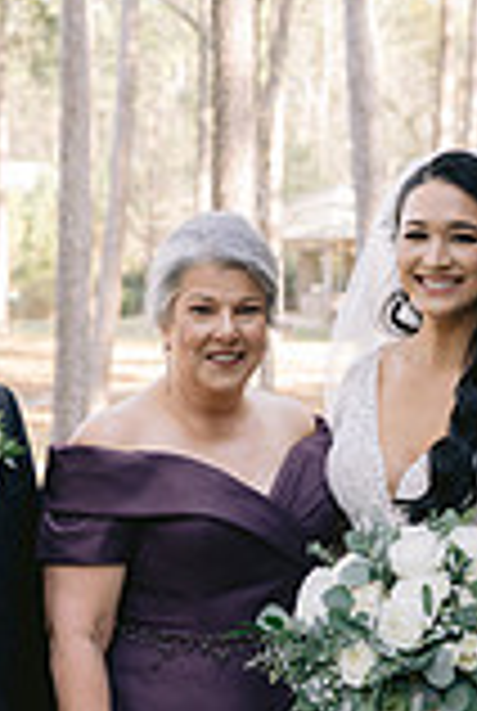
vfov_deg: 14.2
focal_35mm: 142
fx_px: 2810
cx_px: 256
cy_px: 693
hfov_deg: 9.7
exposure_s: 1/160
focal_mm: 50
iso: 400
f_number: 4
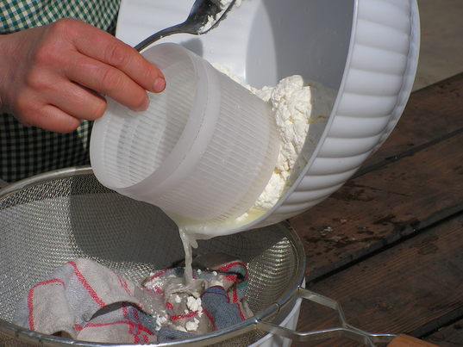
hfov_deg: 15.9
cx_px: 232
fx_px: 1659
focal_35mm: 124
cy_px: 174
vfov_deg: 12.0
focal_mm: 20.7
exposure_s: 1/1600
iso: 64
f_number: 4.8
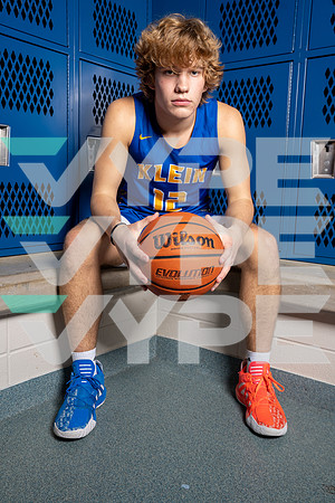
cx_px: 168
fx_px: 461
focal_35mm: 33
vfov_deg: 57.2
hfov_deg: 40.0
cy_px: 252
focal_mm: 33
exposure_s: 1/200
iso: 320
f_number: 5.6
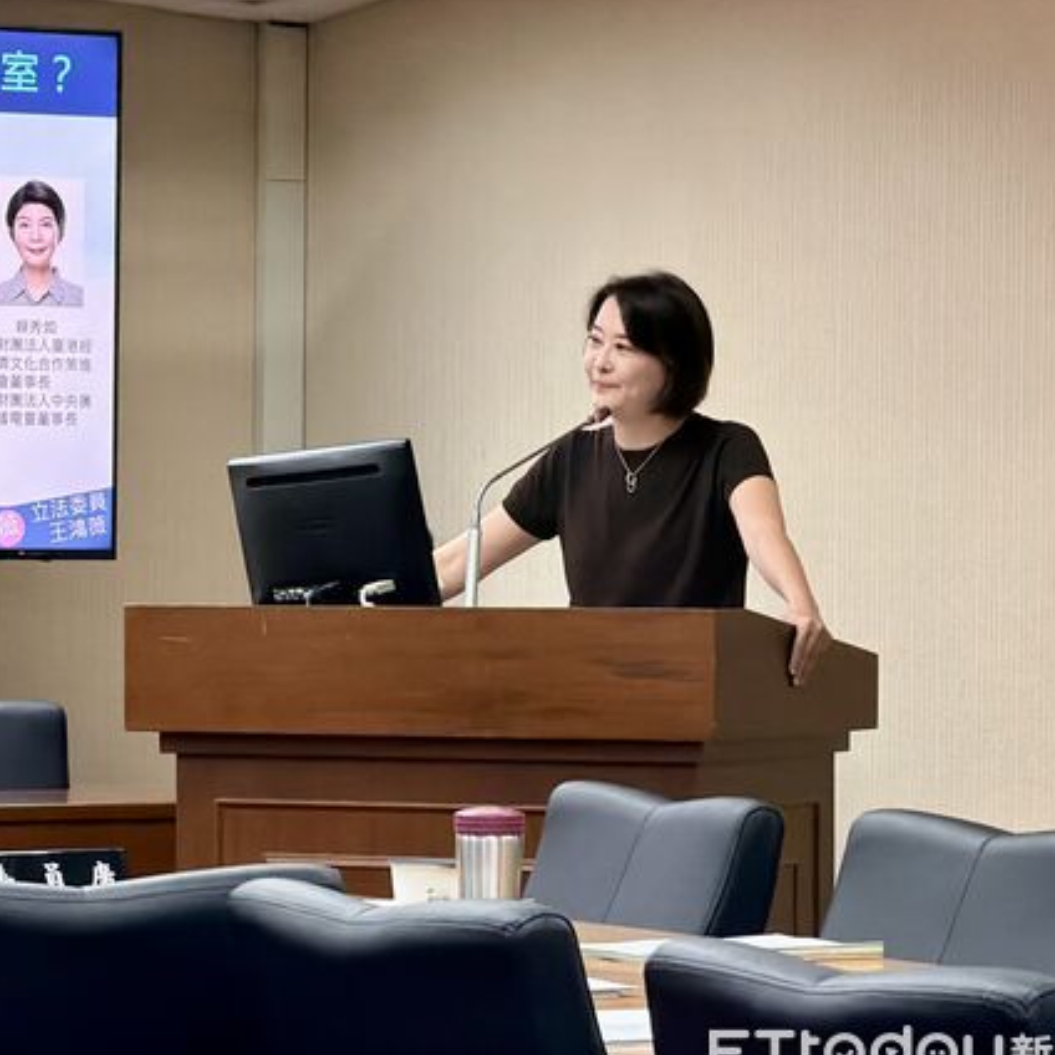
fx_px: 4310
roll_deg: -0.6
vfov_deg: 14.0
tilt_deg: -2.3
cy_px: 542
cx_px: 416
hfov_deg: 13.9
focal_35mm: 125
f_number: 2.8
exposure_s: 1/120
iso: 320
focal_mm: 16.89
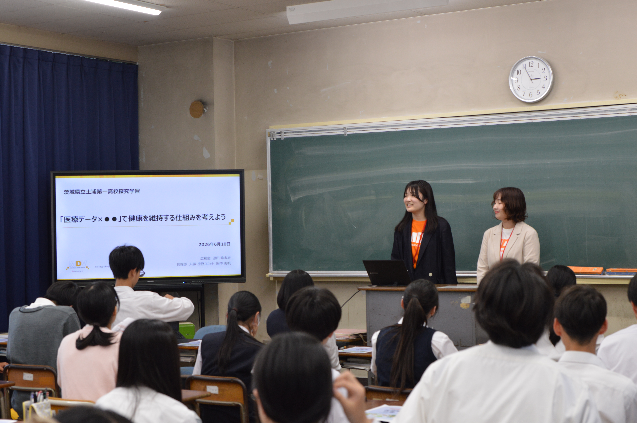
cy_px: 212
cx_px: 318
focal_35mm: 66
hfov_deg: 30.5
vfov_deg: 20.6
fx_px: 1167
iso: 400
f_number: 4
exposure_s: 1/60
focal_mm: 44
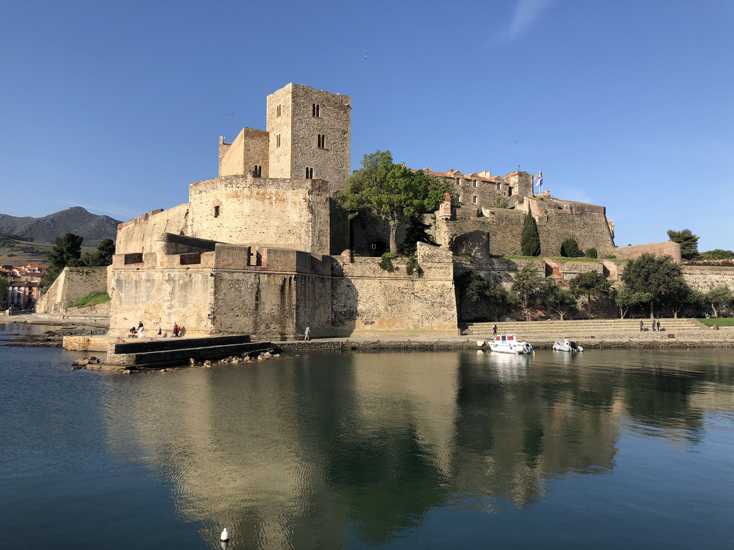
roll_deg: -0.1
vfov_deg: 49.7
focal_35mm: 28
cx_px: 367
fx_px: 594
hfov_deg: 63.4
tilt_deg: +4.5
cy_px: 275
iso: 20
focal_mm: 4
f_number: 1.8
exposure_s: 1/1715
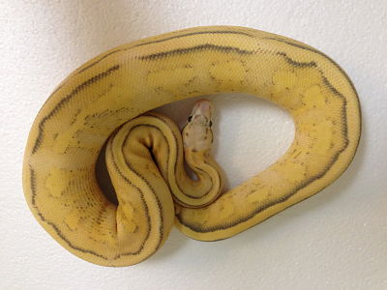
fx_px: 369
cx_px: 194
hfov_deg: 55.4
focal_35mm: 33
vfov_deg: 42.9
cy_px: 145
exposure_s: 1/20
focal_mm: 4.13
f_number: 2.4
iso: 160
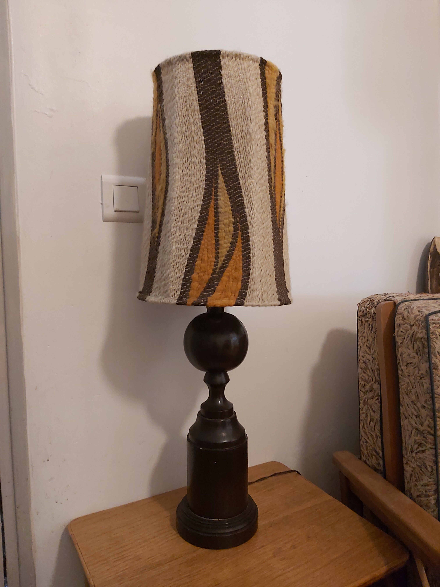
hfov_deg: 53.1
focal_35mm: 26
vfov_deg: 67.3
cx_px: 220
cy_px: 294
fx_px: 441
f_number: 1.7
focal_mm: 3.92
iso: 800
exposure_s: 1/25
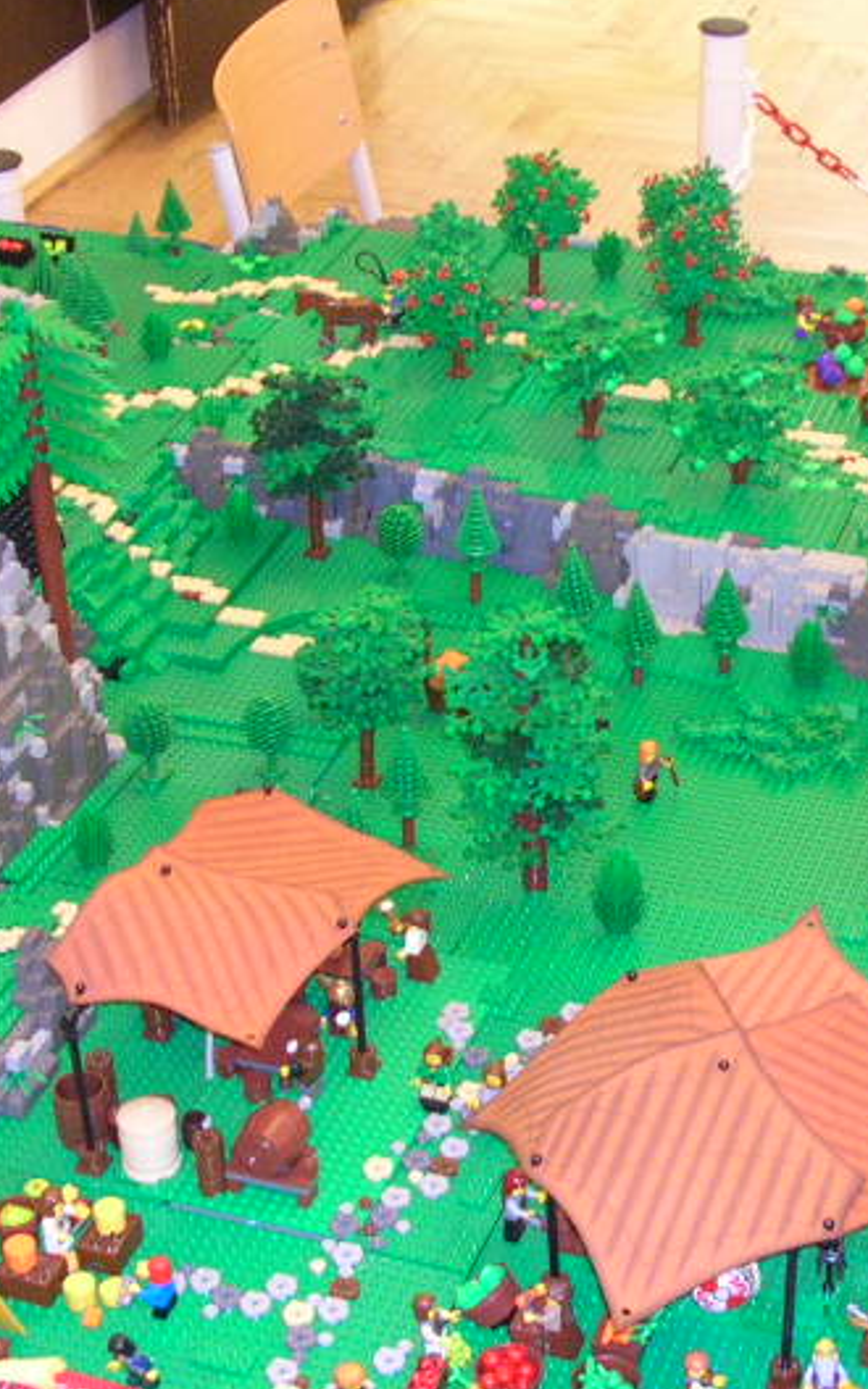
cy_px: 737
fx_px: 2725
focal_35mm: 72
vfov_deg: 28.6
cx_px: 571
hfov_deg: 18.1
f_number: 2.8
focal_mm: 5.8
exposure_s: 1/6.1
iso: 171
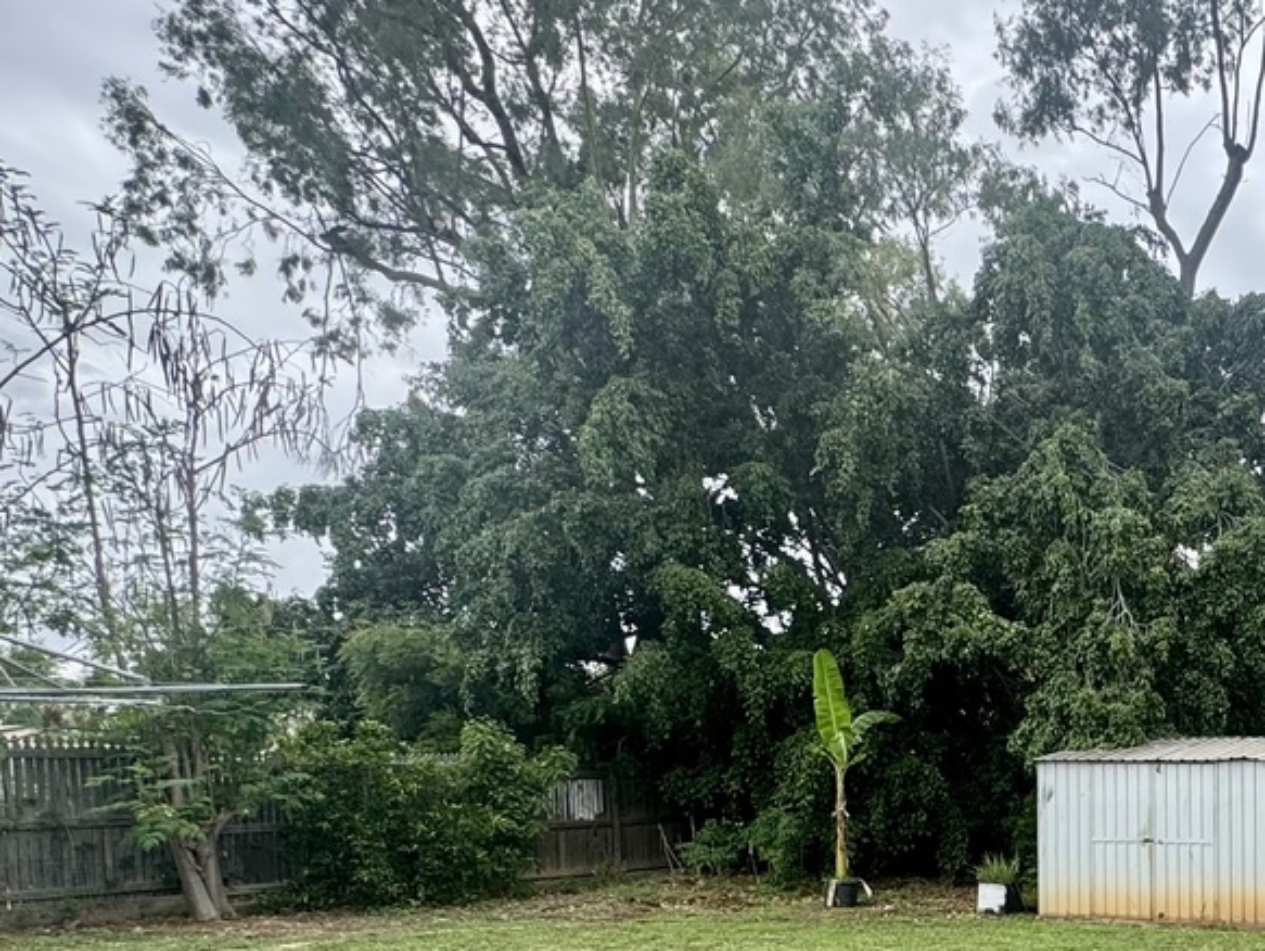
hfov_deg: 43.8
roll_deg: +0.0
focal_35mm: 36
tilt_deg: -3.9
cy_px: 857
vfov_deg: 37.1
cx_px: 1267
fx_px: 1316
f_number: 2.2
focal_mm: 2.22
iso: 40
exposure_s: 1/428
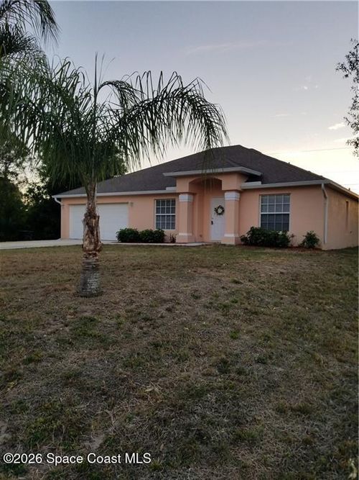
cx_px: 180
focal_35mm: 26
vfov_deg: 67.3
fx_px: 360
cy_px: 240
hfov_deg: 53.0
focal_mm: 4.25
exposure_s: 1/342
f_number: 1.7
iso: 50
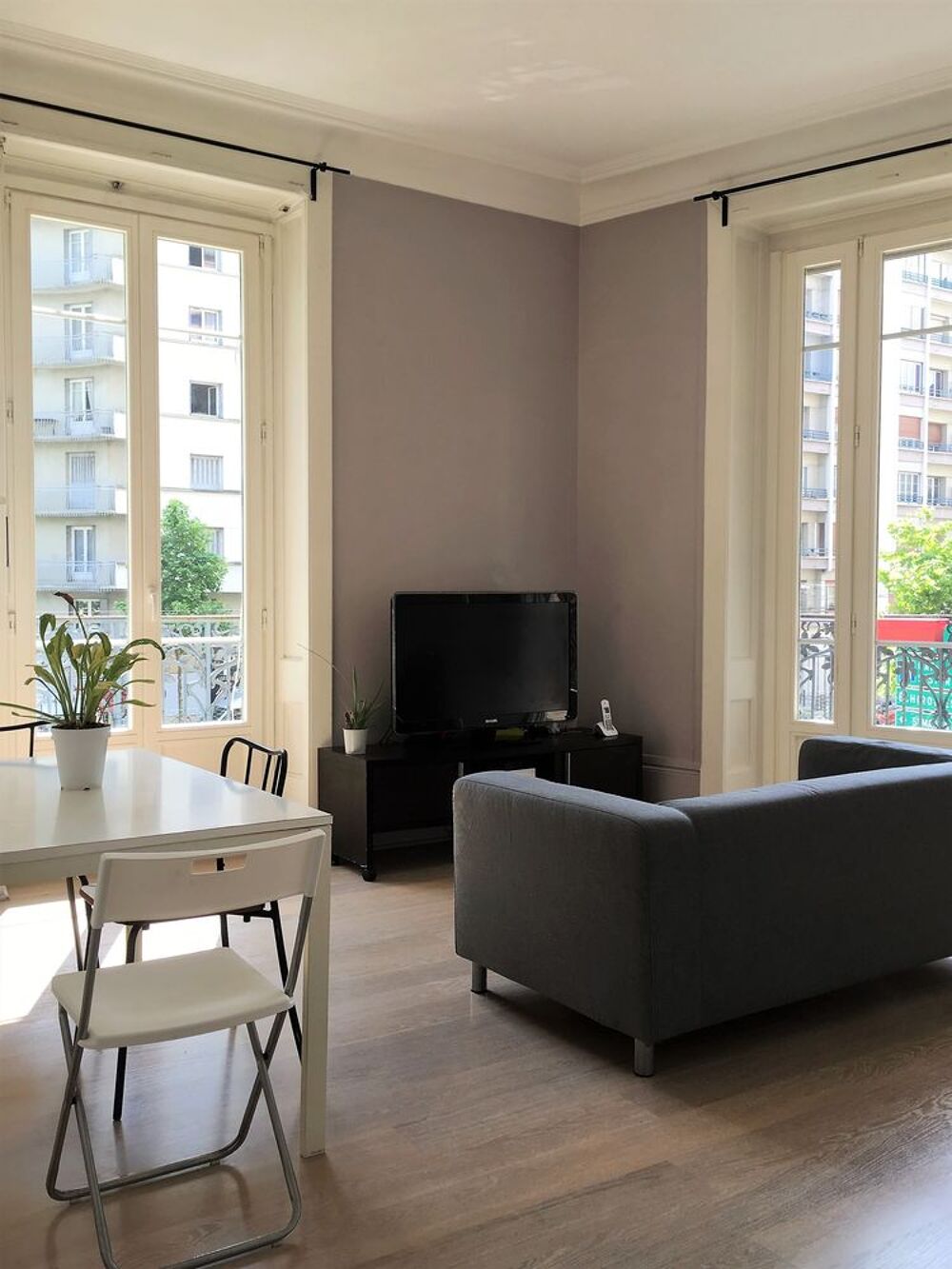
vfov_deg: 61.7
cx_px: 476
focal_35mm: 29
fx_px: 1063
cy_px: 634
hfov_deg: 48.2
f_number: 2.2
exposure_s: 1/114
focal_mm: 4.15
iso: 25
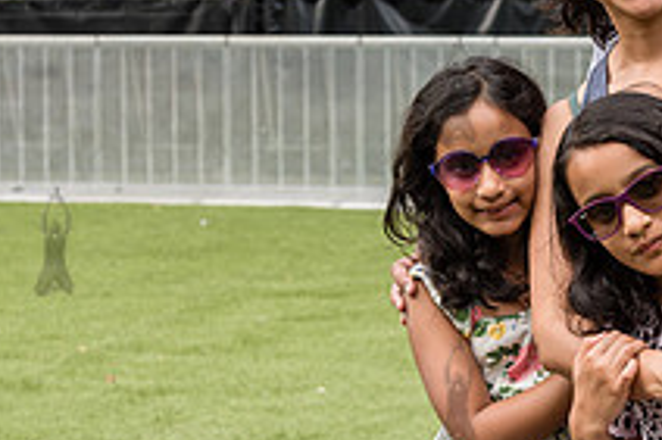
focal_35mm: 113
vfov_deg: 12.1
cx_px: 465
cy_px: 132
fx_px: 2076
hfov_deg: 18.0
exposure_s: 1/400
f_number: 3.5
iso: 200
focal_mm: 38
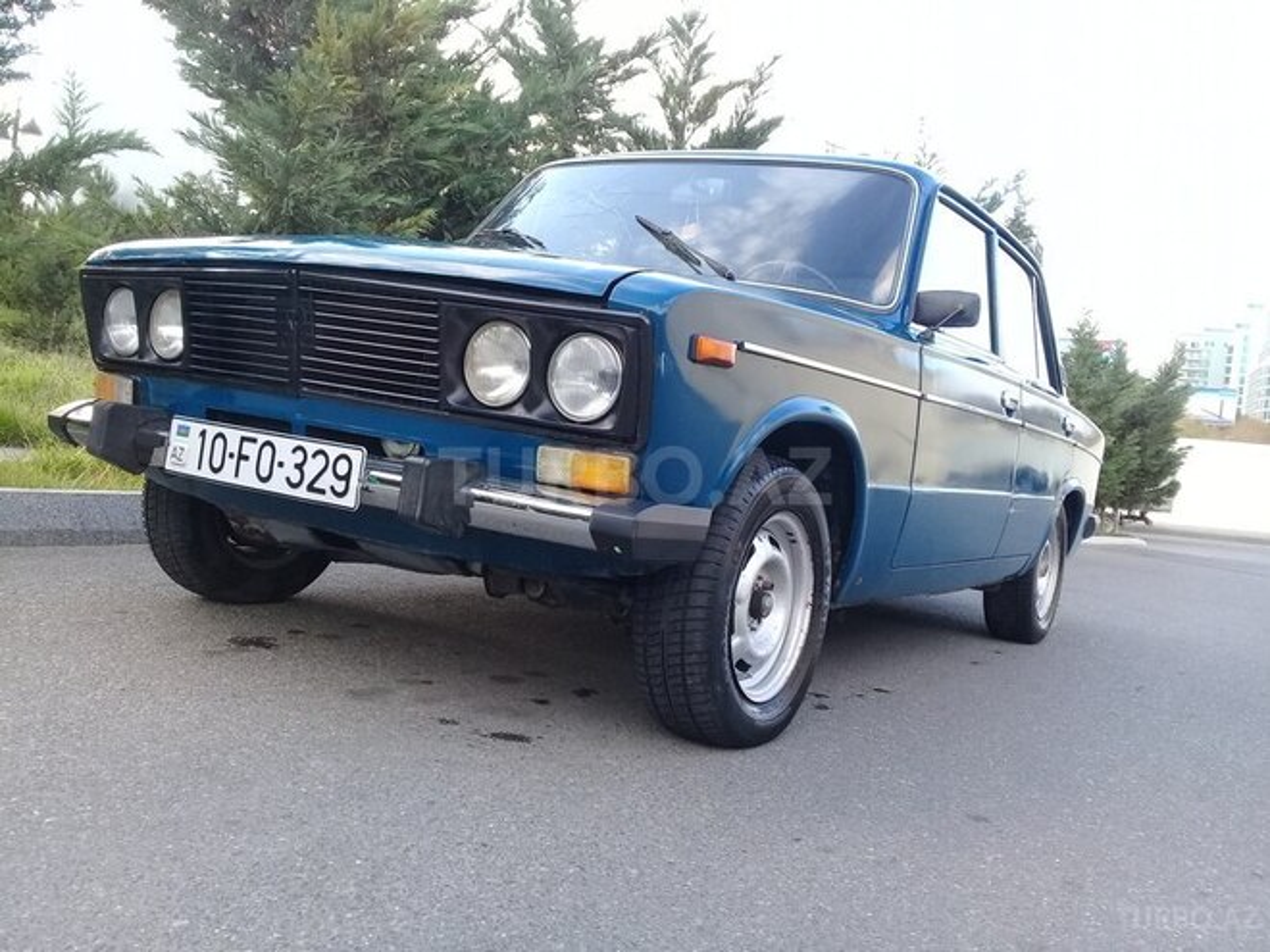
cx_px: 635
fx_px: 1137
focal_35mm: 31
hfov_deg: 58.4
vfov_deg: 45.4
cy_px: 476
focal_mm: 3.3
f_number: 2.2
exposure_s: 1/100
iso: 64
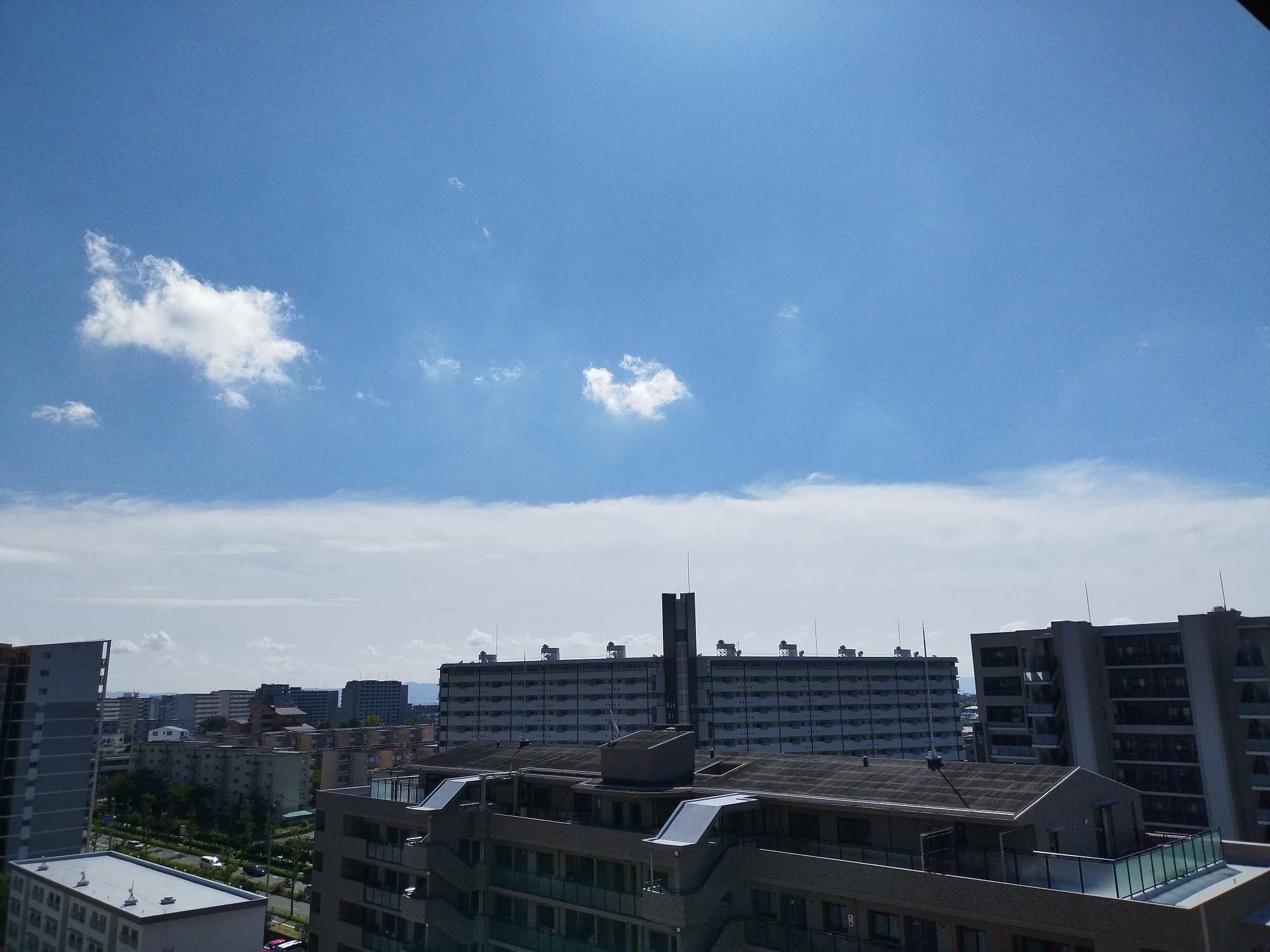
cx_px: 635
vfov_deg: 51.4
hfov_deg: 65.3
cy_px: 476
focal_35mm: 27
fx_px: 991
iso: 53
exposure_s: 1/9286
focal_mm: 4.7
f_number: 1.79
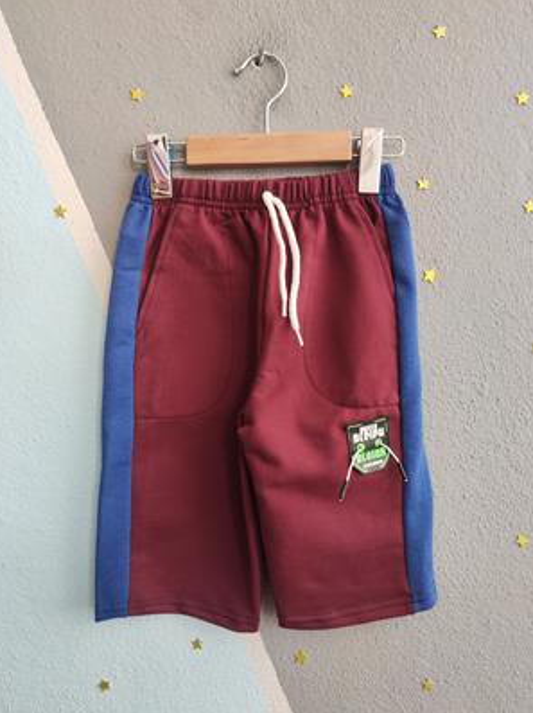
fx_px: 514
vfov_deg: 69.4
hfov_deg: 54.8
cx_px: 266
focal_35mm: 25
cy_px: 353
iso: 306
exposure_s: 1/50
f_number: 1.88
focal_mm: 5.59
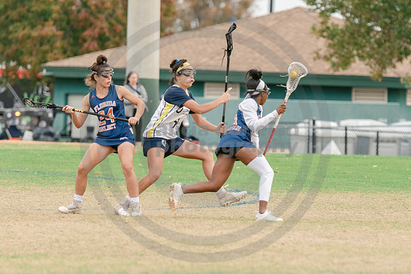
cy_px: 183
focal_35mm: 512
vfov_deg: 2.7
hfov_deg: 4.0
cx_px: 285
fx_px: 5851
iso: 320
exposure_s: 1/1250
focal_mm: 200
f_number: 2.8
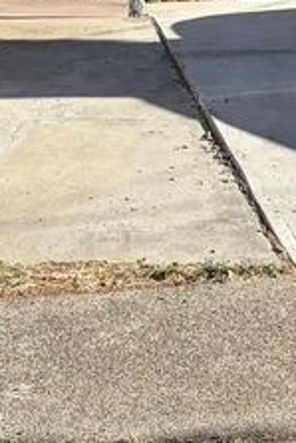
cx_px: 105
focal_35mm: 124
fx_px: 1527
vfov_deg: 15.9
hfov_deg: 11.1
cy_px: -75
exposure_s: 1/2208
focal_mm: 5.96
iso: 50
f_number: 1.6
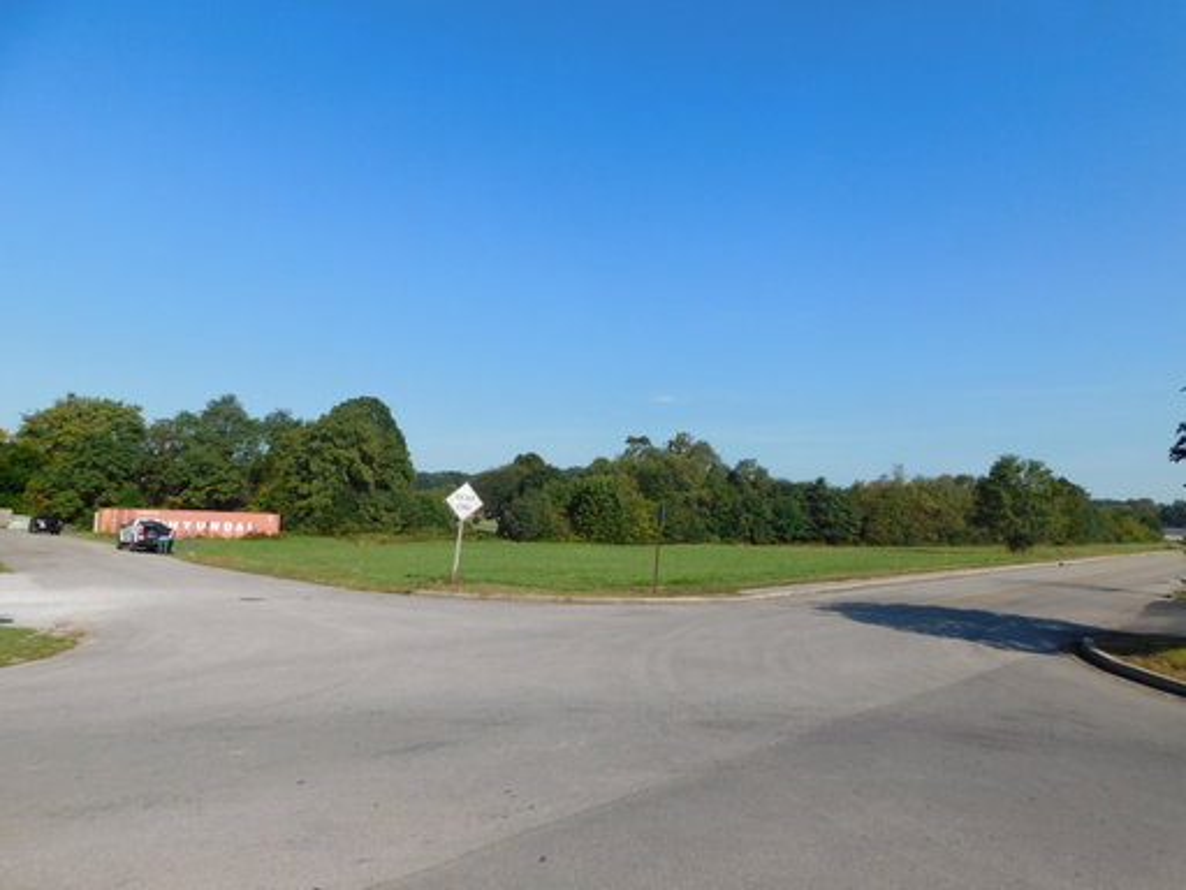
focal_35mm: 23
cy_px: 445
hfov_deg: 73.9
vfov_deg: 58.9
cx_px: 593
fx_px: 788
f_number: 6
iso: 125
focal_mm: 4
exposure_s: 1/500
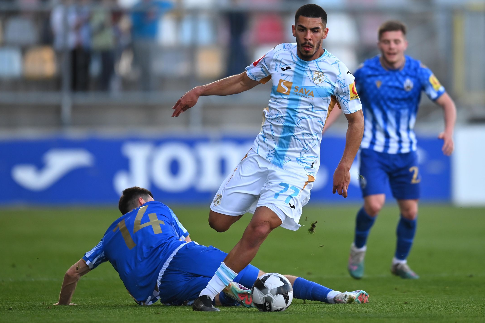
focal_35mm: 446
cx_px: 261
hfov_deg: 4.6
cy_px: 158
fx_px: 6003
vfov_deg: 3.1
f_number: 2.8
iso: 800
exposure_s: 1/2000
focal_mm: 400
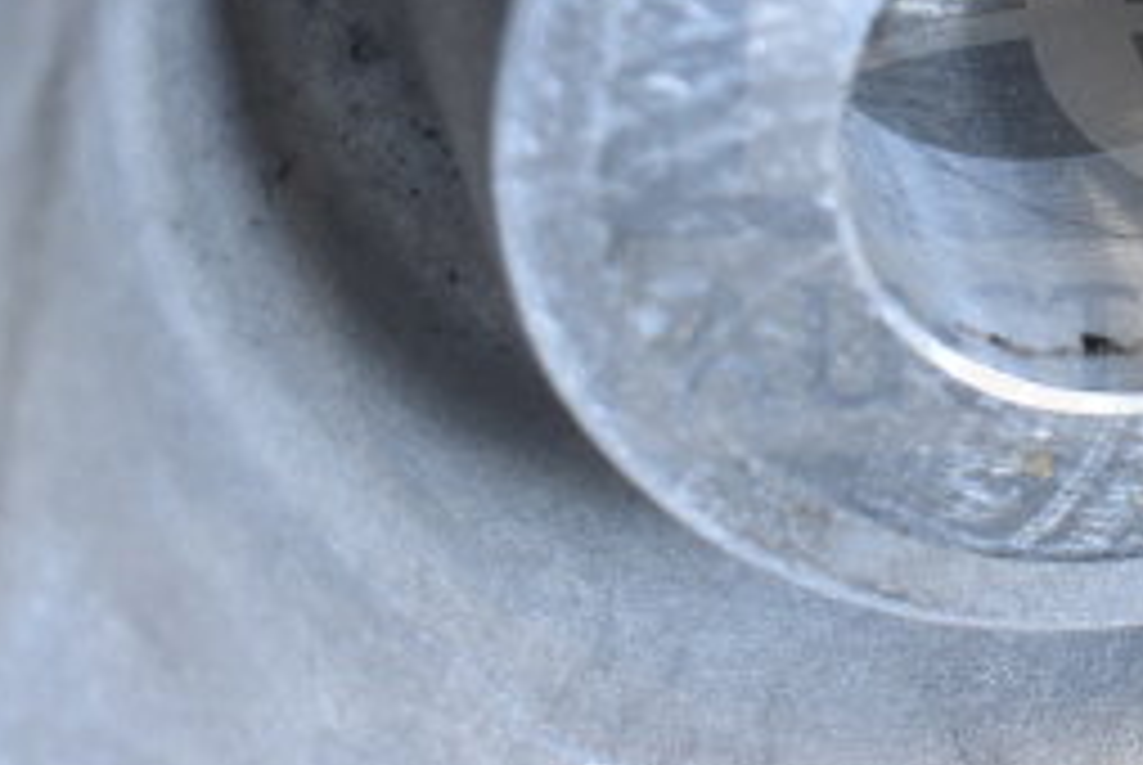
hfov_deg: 18.4
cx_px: 1130
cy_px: 97
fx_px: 3433
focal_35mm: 108
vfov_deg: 12.6
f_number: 4.2
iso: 1400
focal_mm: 30
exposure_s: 1/50
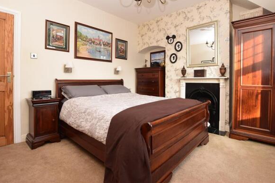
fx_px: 130
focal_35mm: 17
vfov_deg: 70.2
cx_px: 136
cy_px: 80
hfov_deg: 93.3
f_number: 10
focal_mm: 10
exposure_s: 1/13
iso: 400
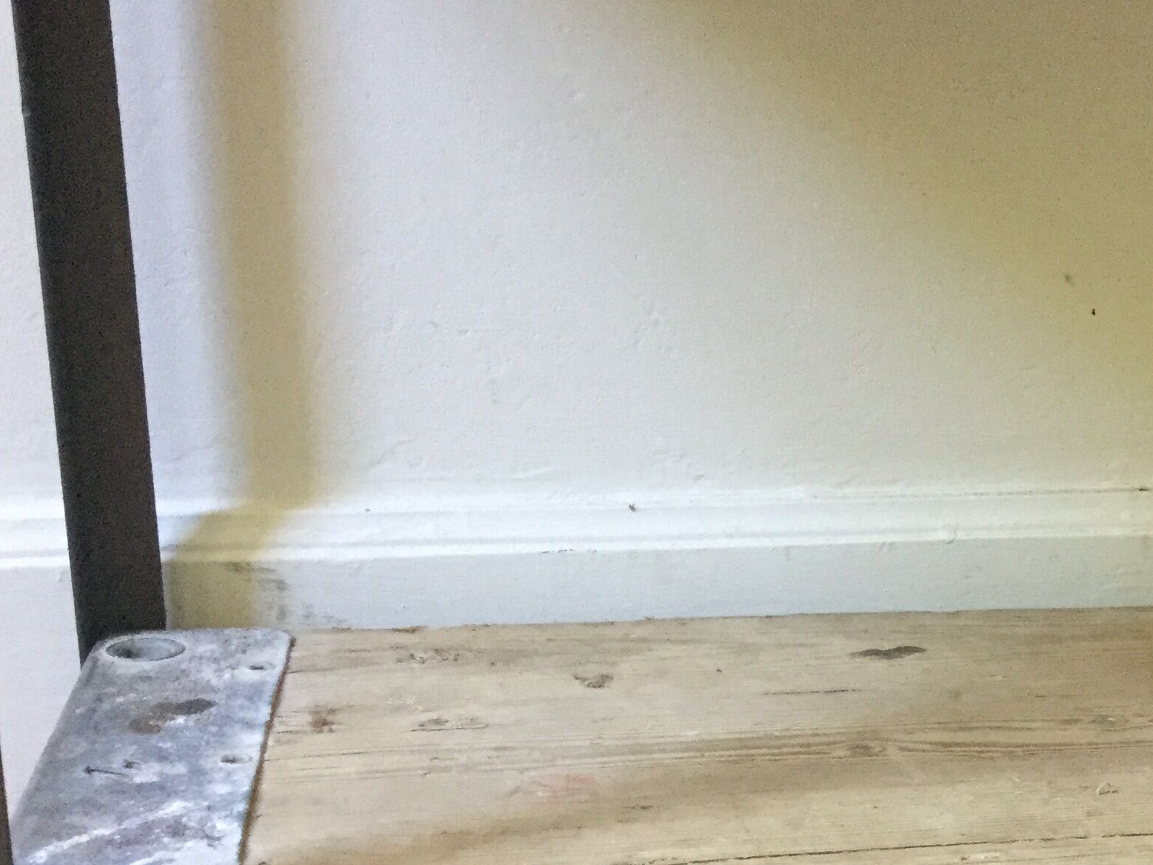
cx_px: 989
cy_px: 667
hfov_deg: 28.9
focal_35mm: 65
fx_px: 2165
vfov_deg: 22.3
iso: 200
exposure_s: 1/33
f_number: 2.4
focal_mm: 3.3
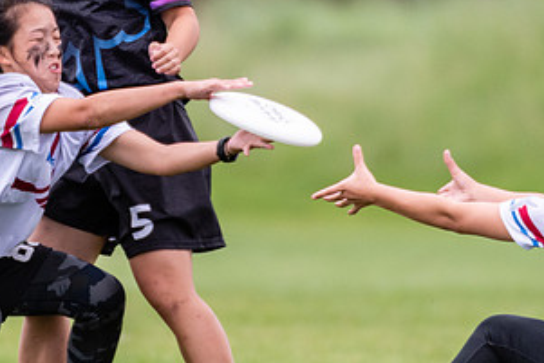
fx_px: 21905
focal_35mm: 1449
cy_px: 82
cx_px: 195
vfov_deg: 1.0
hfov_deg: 1.4
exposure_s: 1/1000
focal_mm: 400
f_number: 4
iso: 720
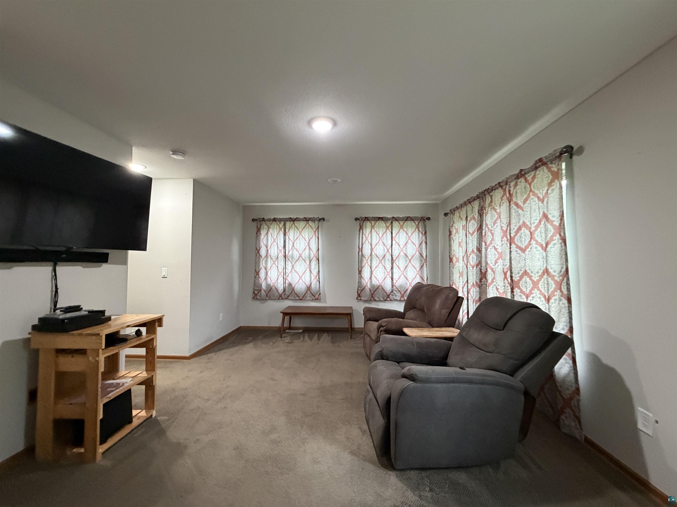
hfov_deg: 102.1
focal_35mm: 14
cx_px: 338
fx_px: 274
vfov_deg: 85.7
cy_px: 254
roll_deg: -0.8
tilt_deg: +6.2
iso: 500
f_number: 2.2
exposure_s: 1/60
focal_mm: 2.22
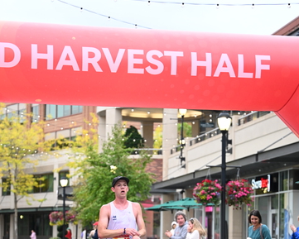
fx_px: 885
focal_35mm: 100
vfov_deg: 15.2
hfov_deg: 19.2
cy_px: 219
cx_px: 150
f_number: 2.8
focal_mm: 70
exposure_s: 1/800
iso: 1600
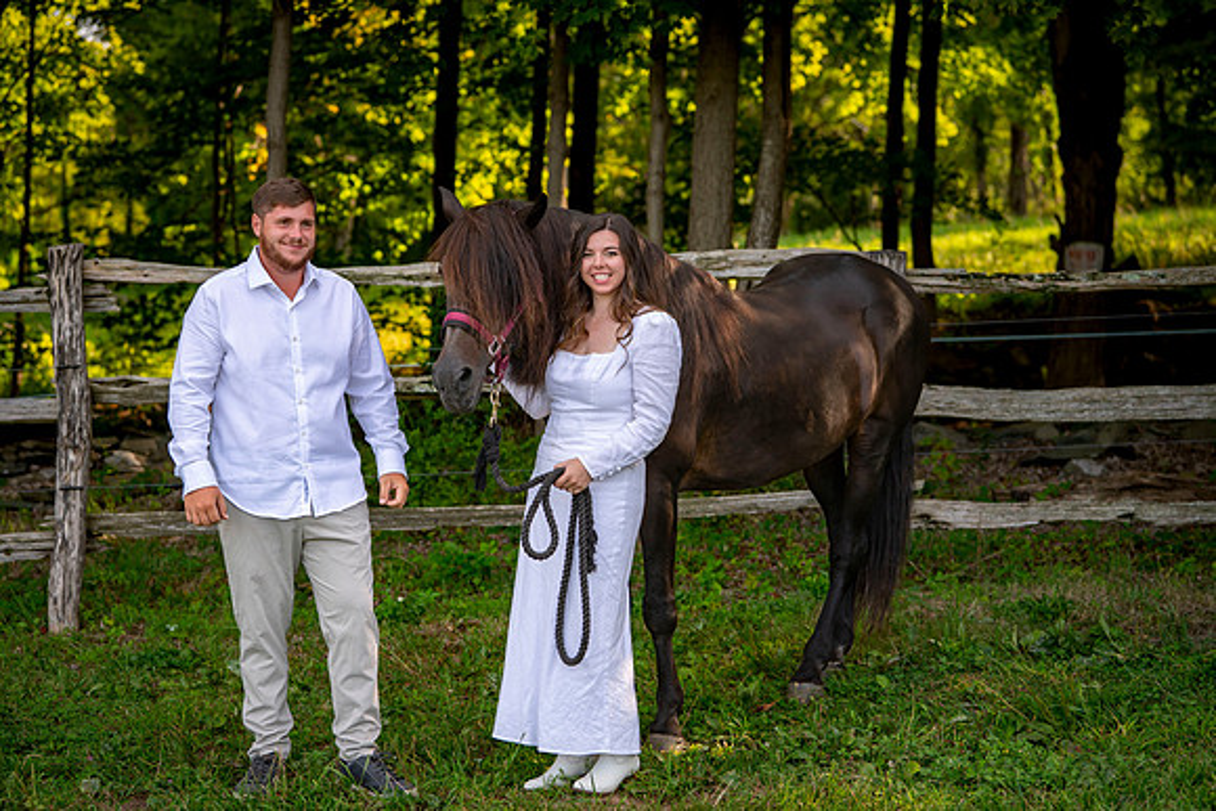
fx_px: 2607
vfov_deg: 17.7
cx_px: 609
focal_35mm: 77
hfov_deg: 26.3
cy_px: 391
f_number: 3.5
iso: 200
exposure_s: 1/800
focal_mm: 70
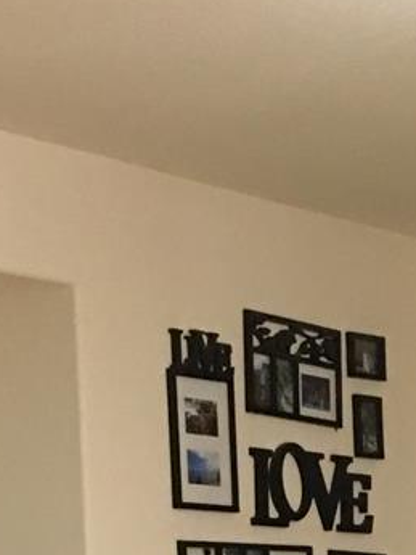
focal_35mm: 168
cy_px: 1176
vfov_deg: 10.6
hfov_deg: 8.6
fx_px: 2690
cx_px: 668
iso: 100
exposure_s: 1/10
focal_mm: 4.15
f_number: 2.2
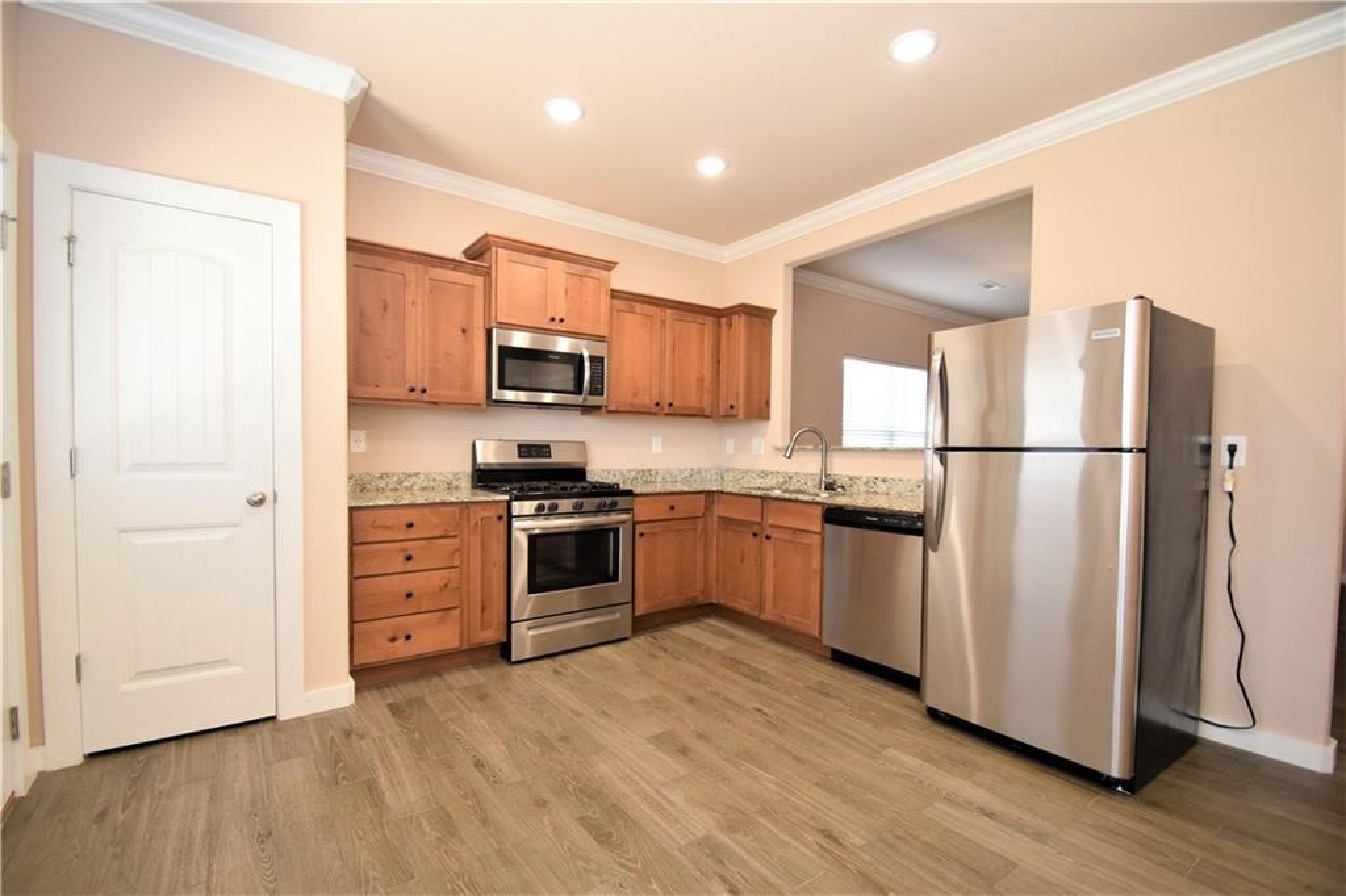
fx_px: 561
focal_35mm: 15
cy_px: 448
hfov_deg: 100.4
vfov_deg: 77.3
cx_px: 673
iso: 800
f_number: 5
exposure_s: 1/100
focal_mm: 10
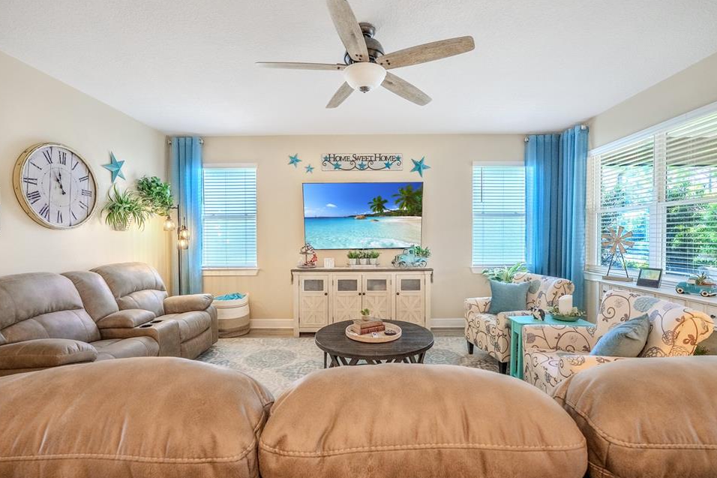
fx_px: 299
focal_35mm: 15
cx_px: 362
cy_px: 253
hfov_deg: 100.4
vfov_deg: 77.2
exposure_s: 1/125
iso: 200
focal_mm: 14
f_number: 6.3
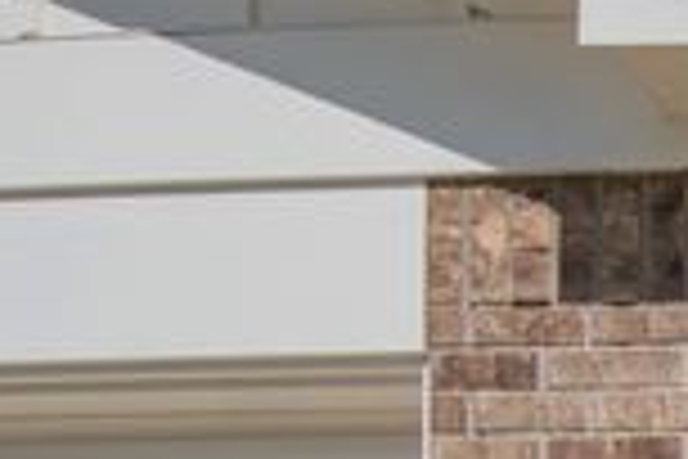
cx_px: 1079
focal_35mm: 59
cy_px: 722
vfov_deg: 19.5
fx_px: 1127
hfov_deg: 24.6
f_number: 10
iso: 100
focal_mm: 12
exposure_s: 1/400
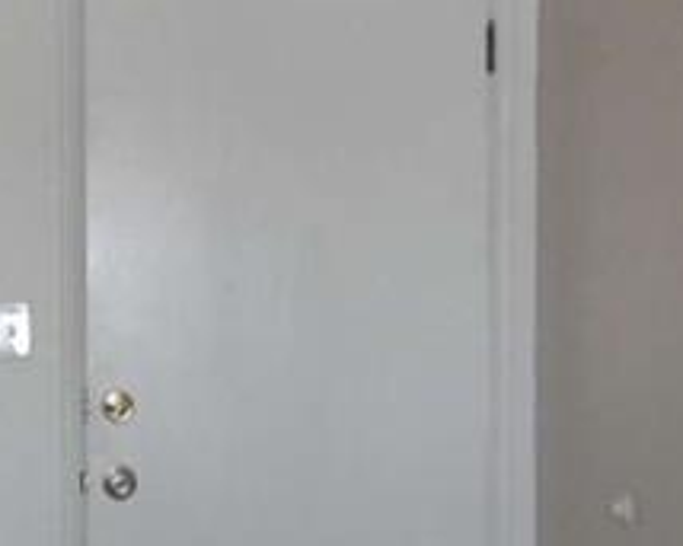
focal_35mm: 128
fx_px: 2592
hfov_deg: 14.8
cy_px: 512
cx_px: 57
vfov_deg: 11.9
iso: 400
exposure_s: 1/60
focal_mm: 13
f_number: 2.8
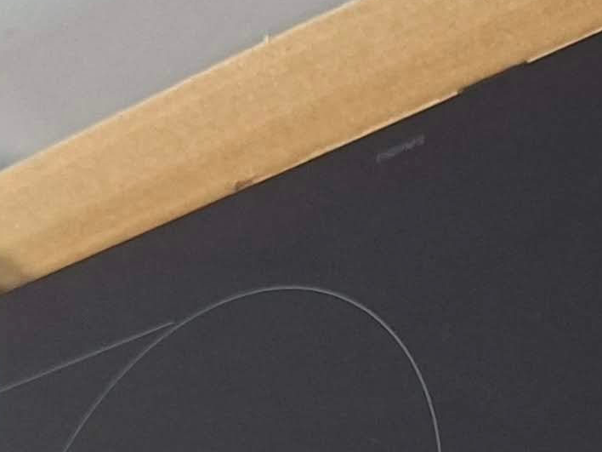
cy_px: 1007
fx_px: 2261
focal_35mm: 130
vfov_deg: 10.2
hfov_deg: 15.1
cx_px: 456
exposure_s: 1/50
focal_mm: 5.54
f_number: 1.8
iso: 320
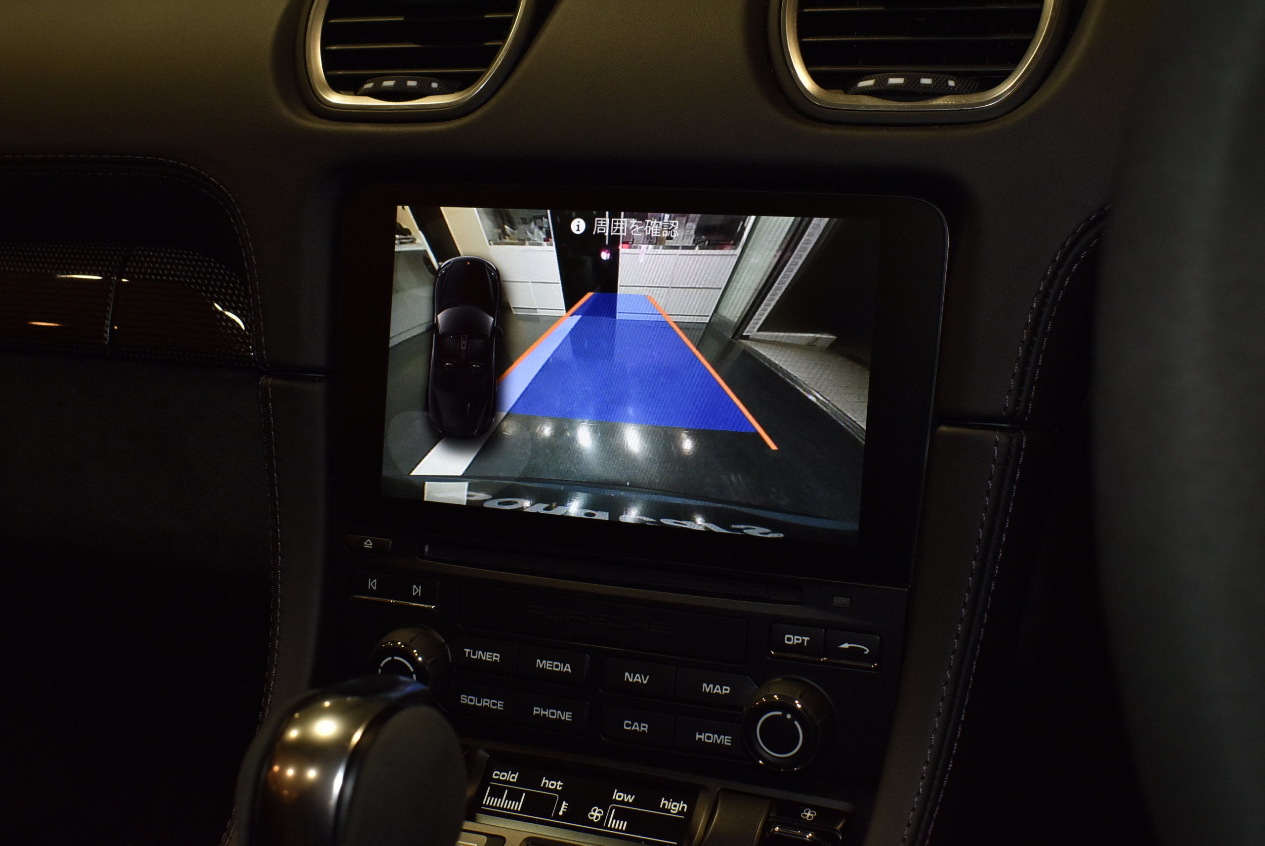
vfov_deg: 31.9
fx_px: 1477
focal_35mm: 42
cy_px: 423
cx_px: 632
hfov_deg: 46.4
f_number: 9
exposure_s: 1/60
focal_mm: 28
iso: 360
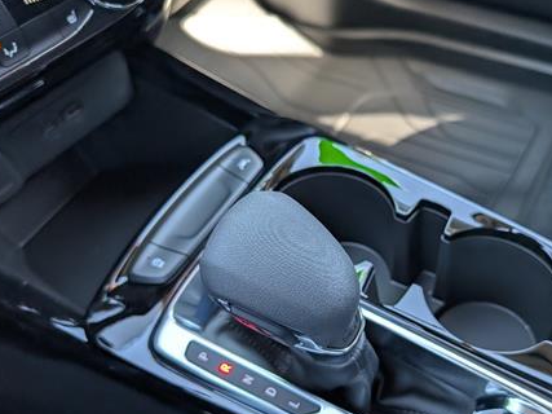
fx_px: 574
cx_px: 374
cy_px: 245
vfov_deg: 39.5
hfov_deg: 50.3
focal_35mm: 36
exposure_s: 1/34.7
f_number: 1.68
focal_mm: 6.9
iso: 38
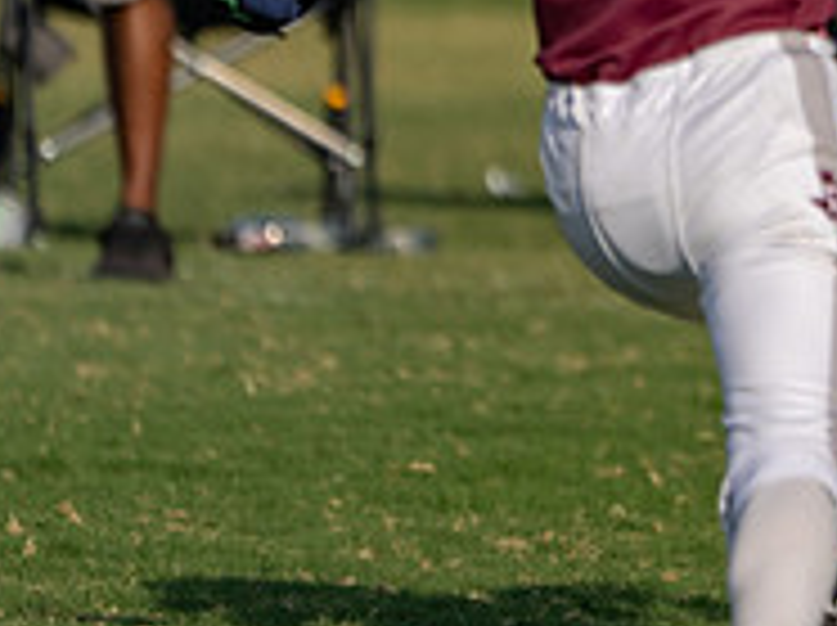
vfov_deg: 1.0
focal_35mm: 1422
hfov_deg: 1.4
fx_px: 34339
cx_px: 1296
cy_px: -170
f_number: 5.6
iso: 200
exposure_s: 1/1600
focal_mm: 400
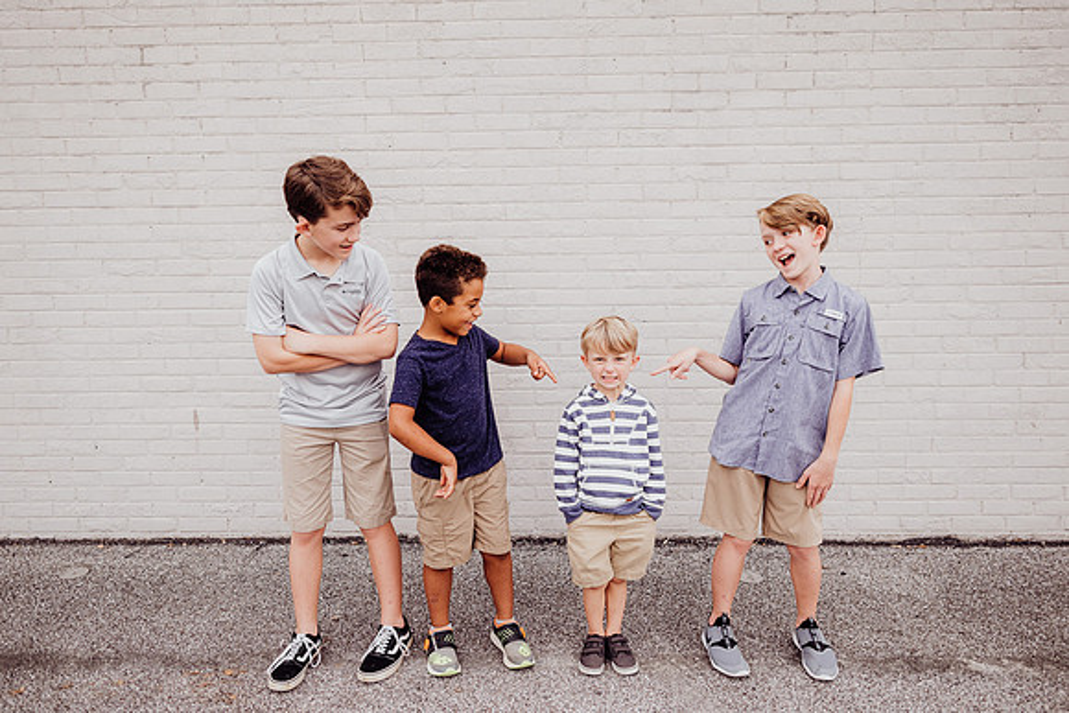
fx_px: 753
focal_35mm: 25
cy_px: 354
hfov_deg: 70.7
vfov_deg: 50.7
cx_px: 512
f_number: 2.5
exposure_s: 1/200
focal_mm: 24
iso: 200
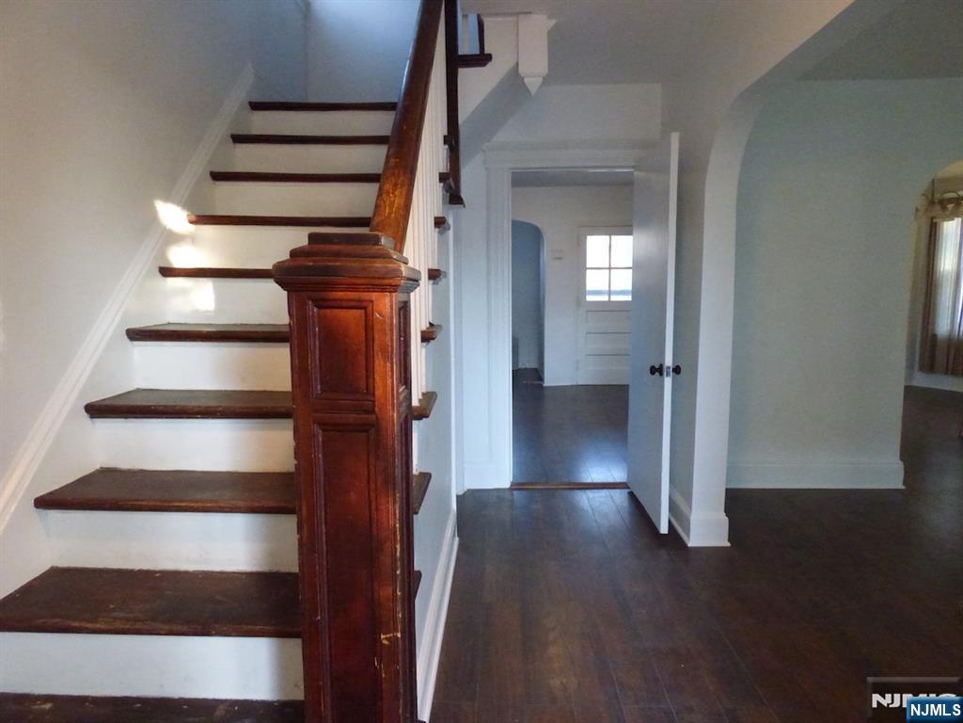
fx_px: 556
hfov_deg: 81.7
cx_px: 482
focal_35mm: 20
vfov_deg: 66.0
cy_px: 362
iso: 1600
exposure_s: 1/125
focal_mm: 3.58
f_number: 2.8
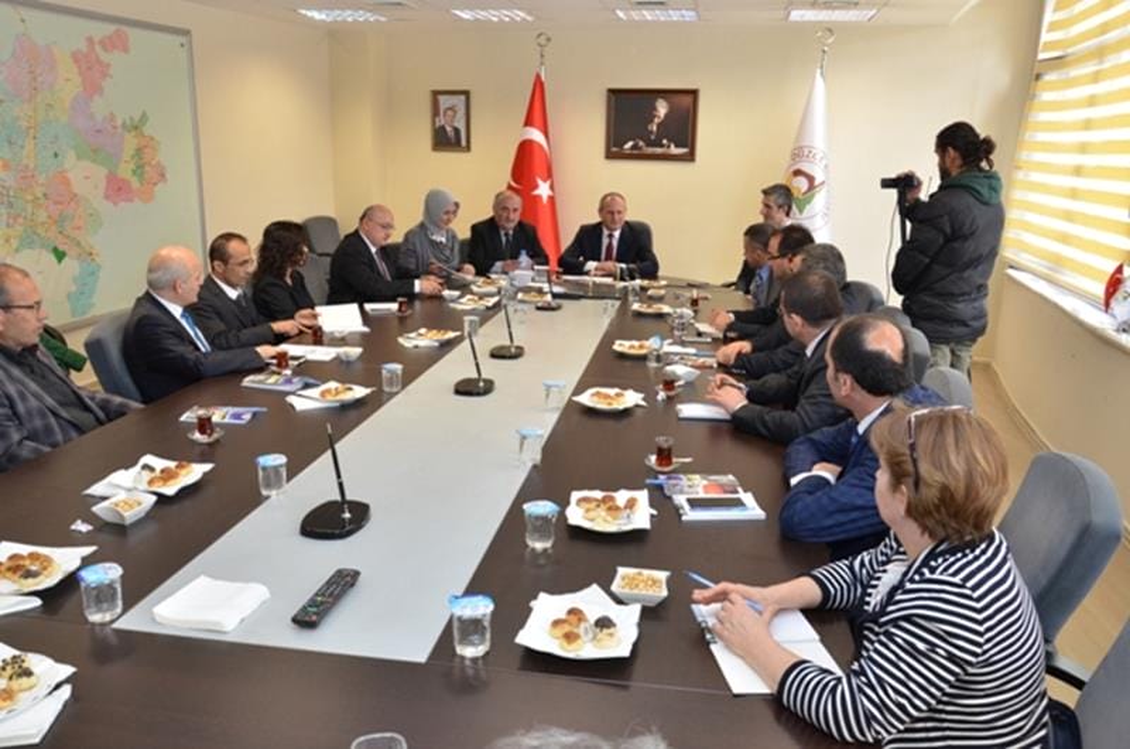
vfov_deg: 47.7
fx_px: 846
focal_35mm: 27
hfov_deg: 67.5
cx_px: 565
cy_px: 374
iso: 1000
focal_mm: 18
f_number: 5.6
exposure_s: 1/60
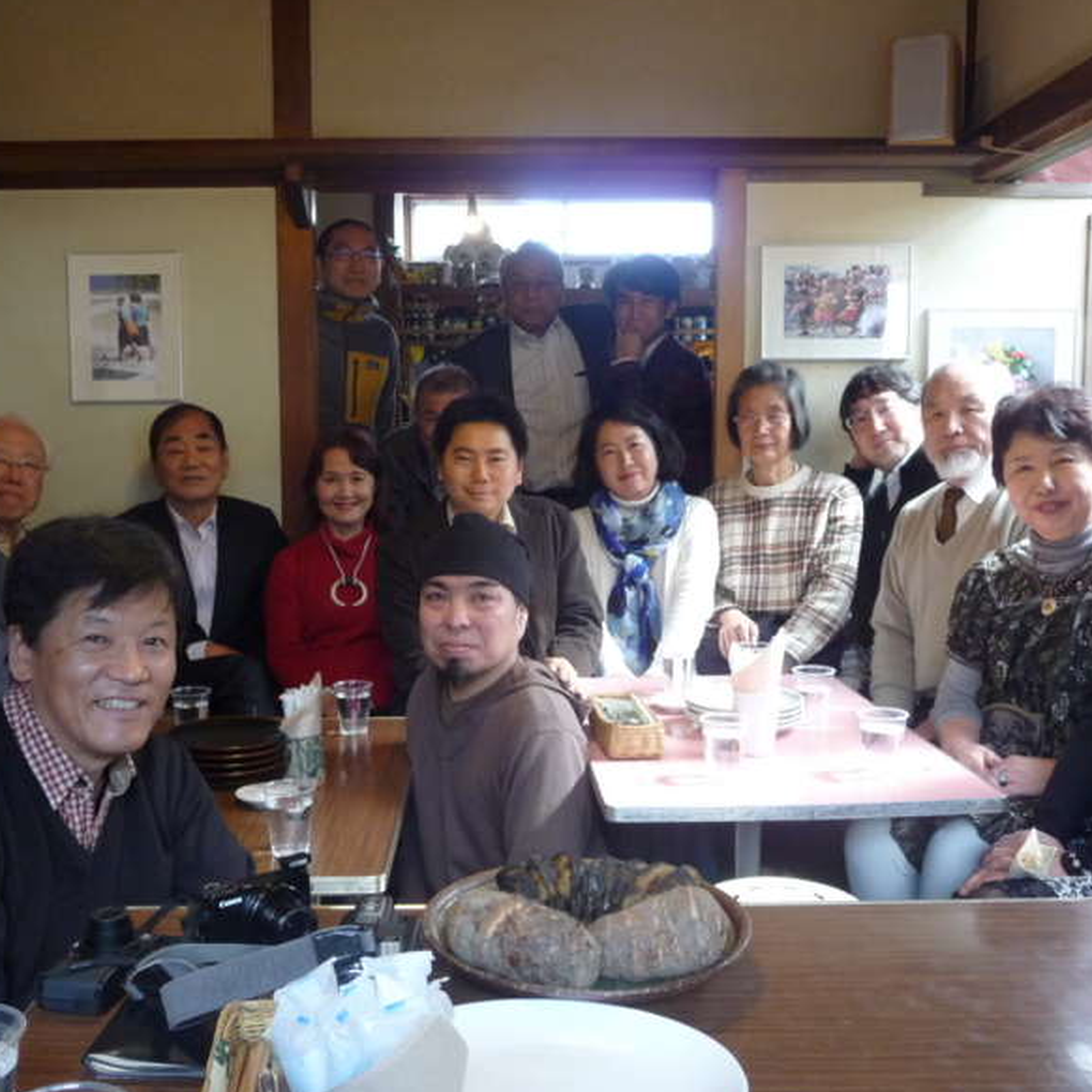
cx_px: 514
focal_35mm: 34
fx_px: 1213
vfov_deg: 48.4
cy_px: 538
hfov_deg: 48.4
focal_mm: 4.7
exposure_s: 1/30
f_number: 3.3
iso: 320
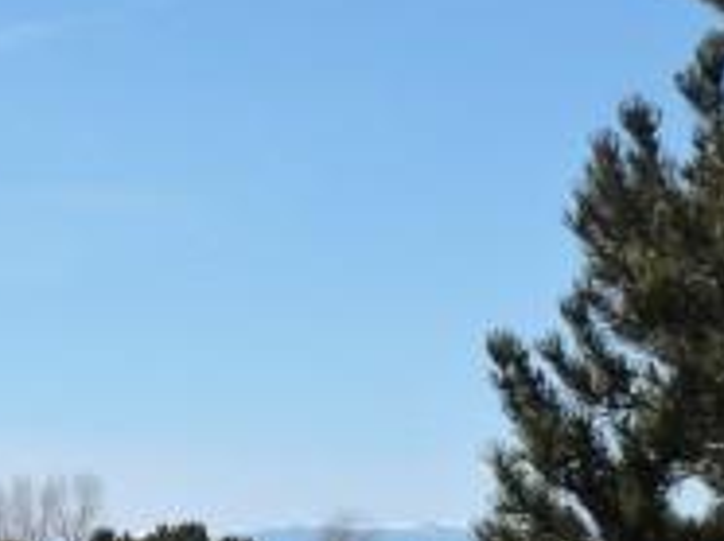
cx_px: -498
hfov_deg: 12.4
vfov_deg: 10.0
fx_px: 3091
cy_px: 475
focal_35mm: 148
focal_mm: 7.7
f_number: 3.8
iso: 100
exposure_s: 1/1250
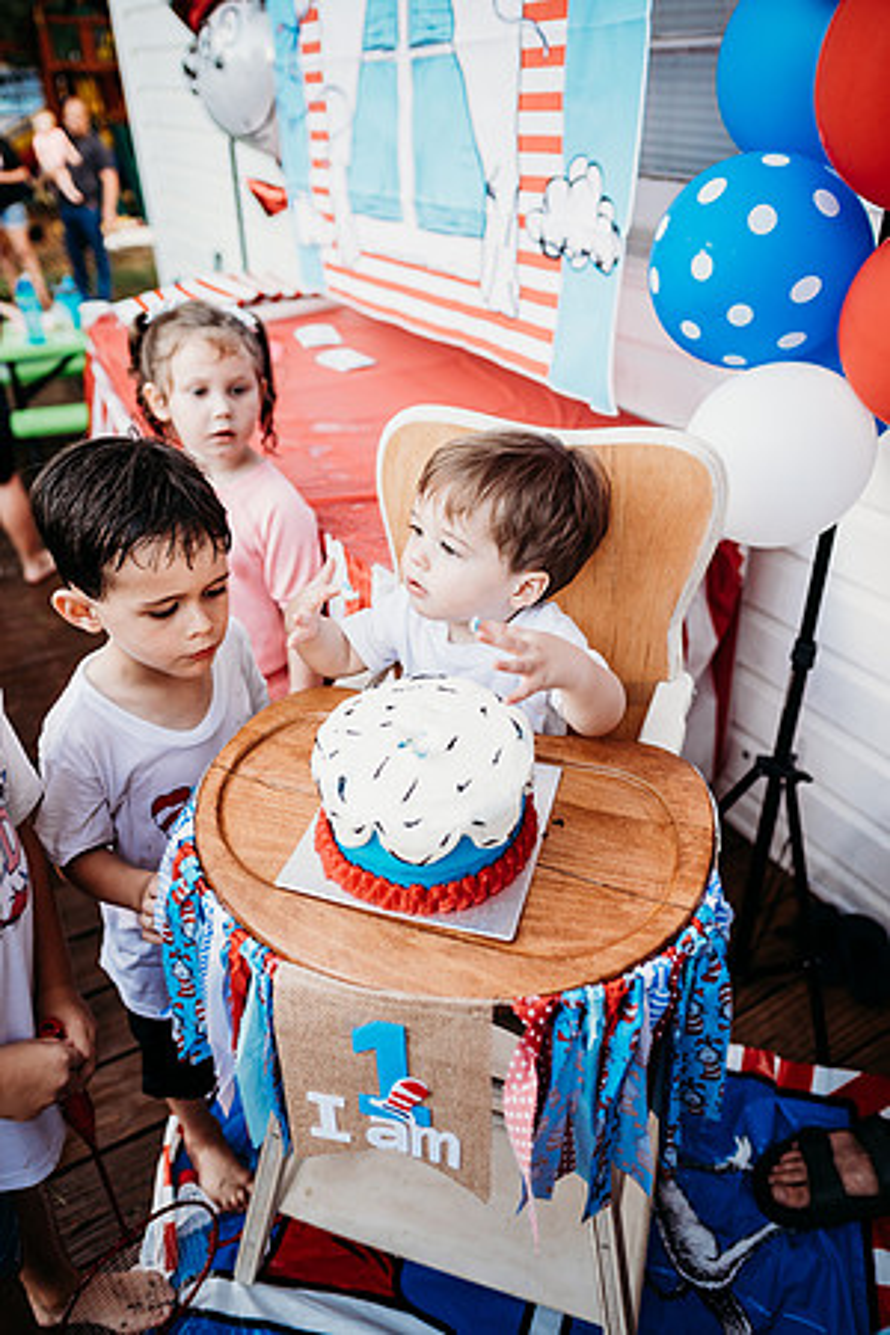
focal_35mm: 24
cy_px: 668
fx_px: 890
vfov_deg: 73.7
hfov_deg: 53.1
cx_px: 445
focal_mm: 24
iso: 400
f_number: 2.5
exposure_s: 1/200
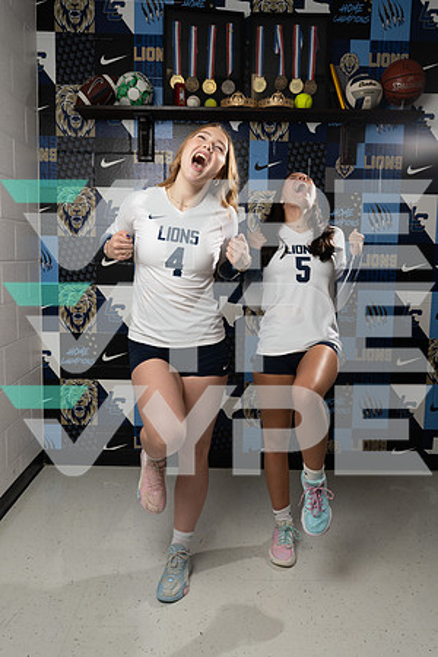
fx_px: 584
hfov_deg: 41.1
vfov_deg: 58.7
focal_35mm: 32
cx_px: 219
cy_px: 328
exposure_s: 1/250
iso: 400
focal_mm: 32
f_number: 8
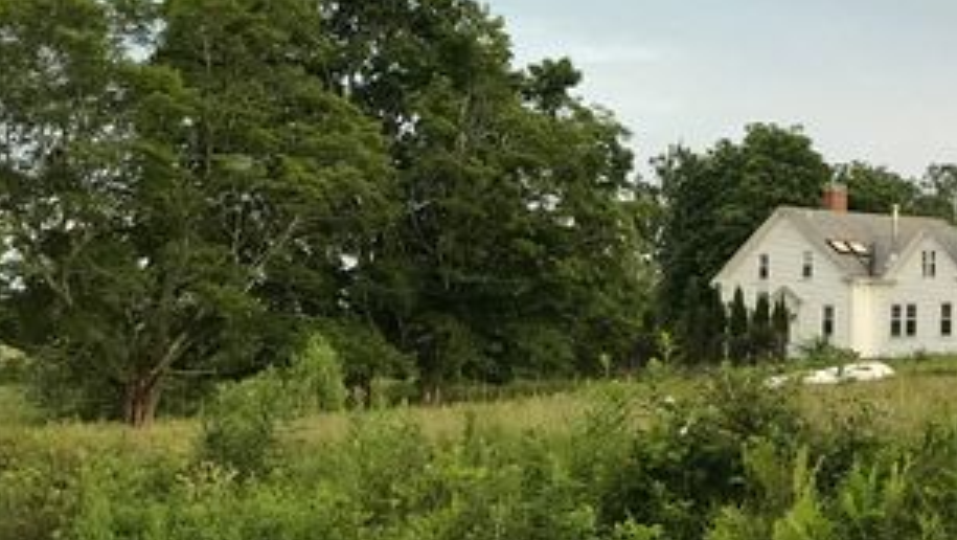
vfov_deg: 9.9
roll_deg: -1.8
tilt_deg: +4.1
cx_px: 810
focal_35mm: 122
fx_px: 3098
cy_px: 170
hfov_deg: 17.4
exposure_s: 1/60
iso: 25
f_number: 2.8
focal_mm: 6.6
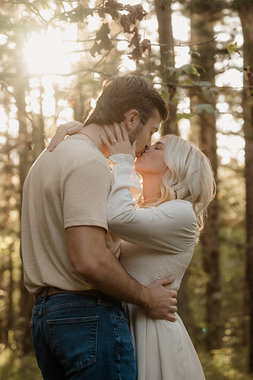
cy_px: 190
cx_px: 126
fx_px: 1054
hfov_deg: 13.7
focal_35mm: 100
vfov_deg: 20.4
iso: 500
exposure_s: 1/125
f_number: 2.8
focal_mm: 67
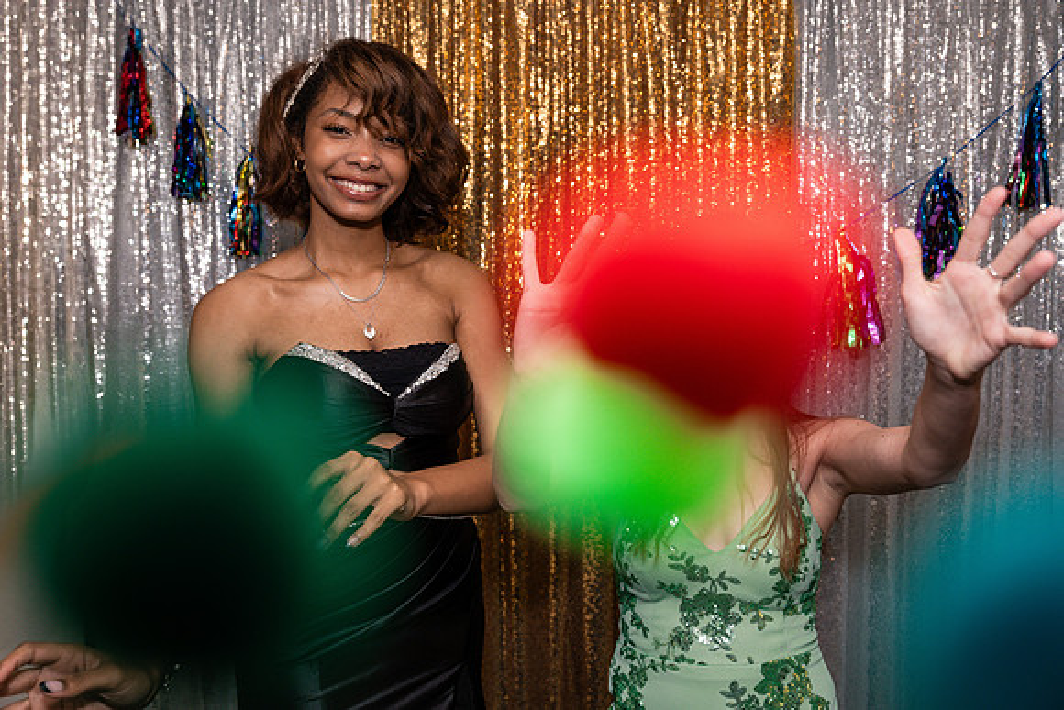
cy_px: 355
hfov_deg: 60.3
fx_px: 916
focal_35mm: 31
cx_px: 532
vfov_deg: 42.3
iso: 400
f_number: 4
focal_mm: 31
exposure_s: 1/250
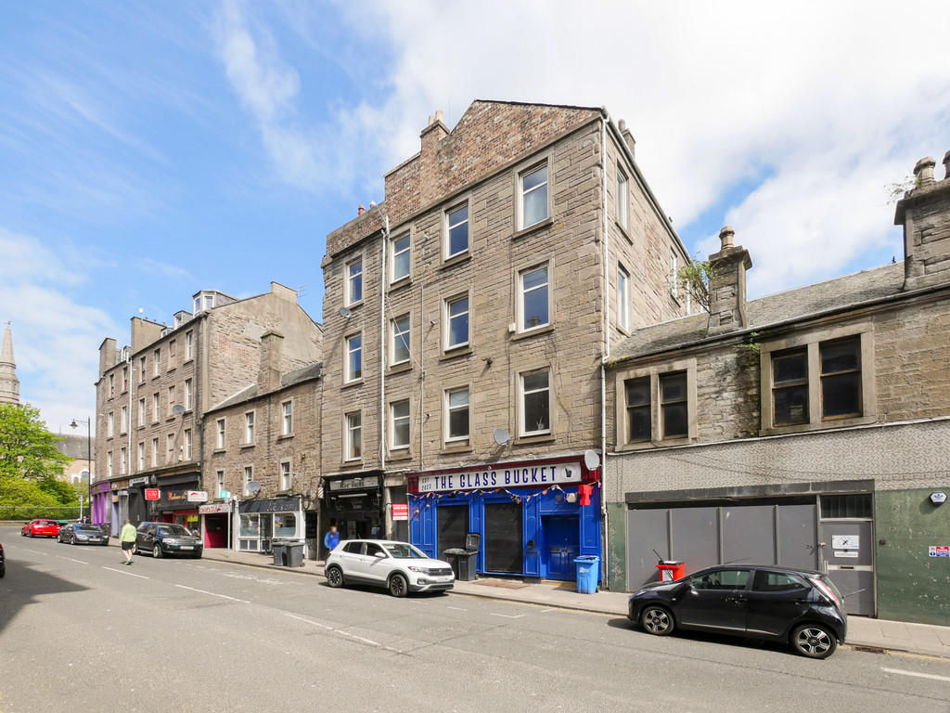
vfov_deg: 85.7
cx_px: 475
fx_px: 384
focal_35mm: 14
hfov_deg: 102.1
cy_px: 356
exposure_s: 1/320
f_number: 7.1
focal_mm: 7
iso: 200
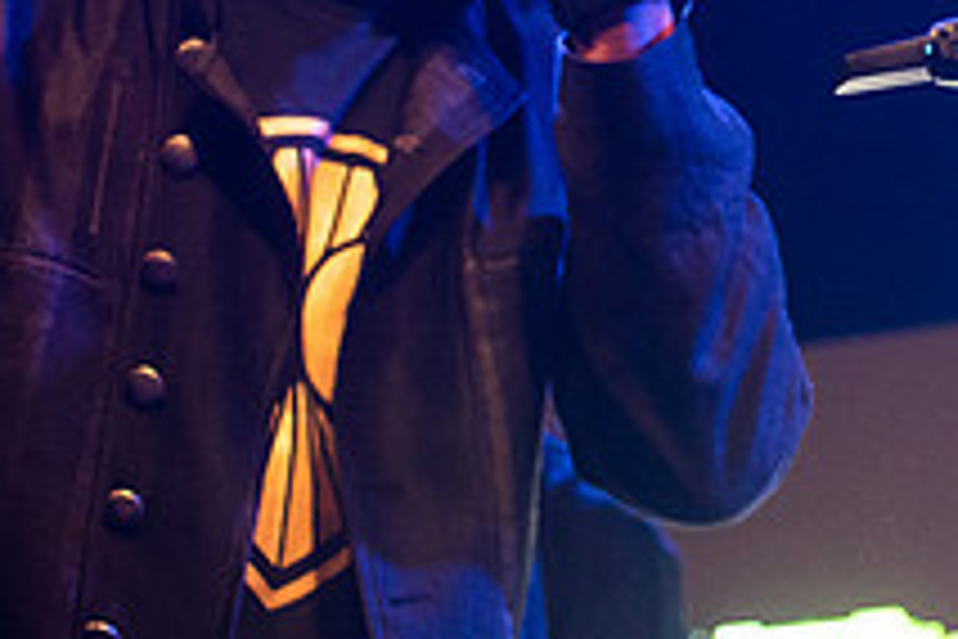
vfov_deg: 5.5
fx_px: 6626
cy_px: 12
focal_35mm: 249
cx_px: 1164
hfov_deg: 8.2
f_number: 3.5
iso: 2000
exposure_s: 1/250
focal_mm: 80
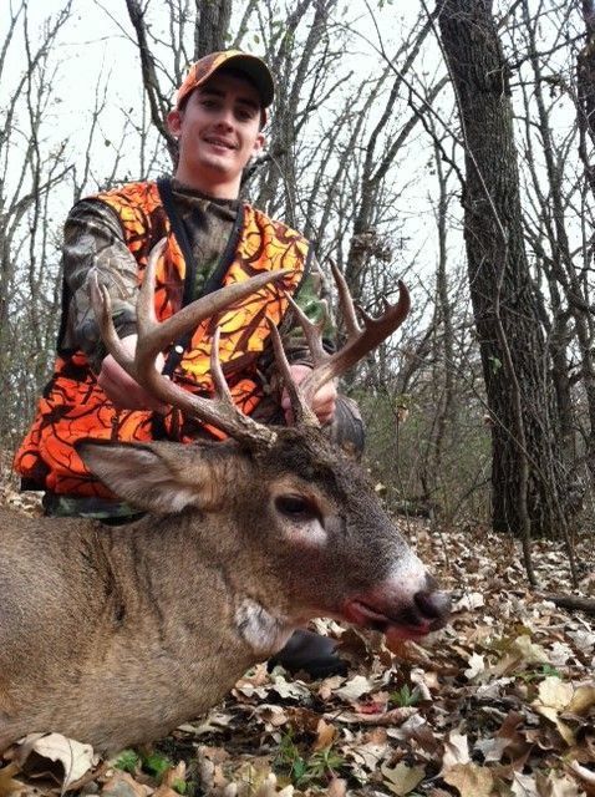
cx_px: 298
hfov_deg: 40.6
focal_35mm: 35
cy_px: 398
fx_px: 804
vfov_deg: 52.7
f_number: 2.8
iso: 80
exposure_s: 1/133
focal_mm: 3.85
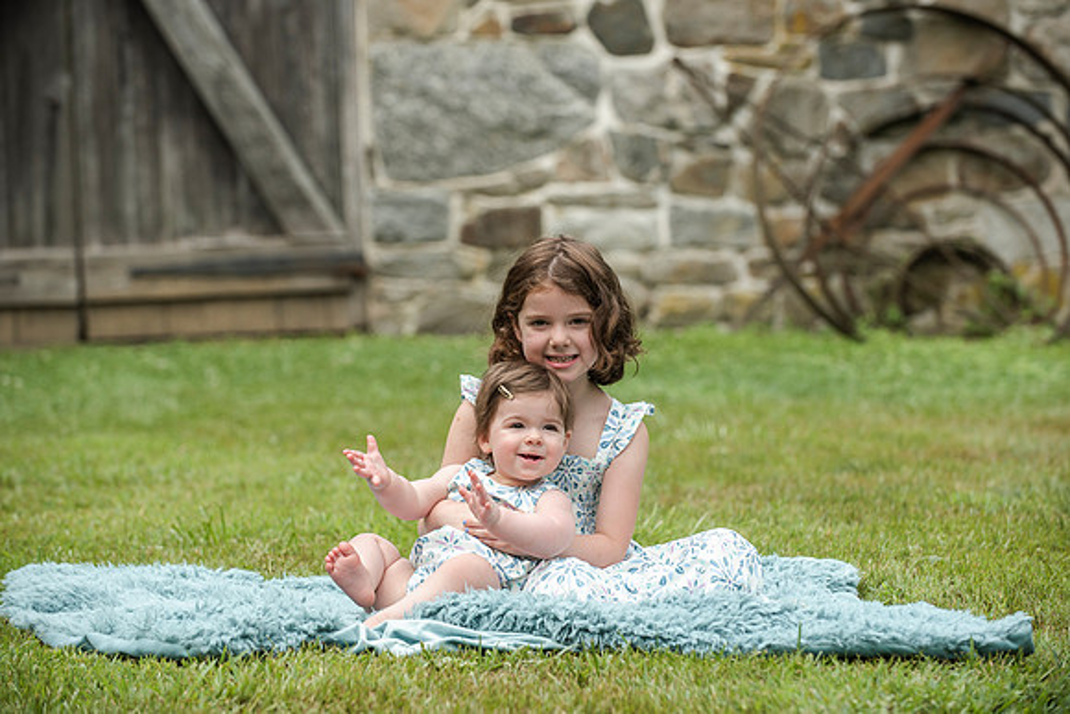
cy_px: 357
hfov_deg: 16.4
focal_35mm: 125
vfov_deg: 11.0
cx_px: 535
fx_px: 3716
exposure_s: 1/1600
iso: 400
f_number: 4.5
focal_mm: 125
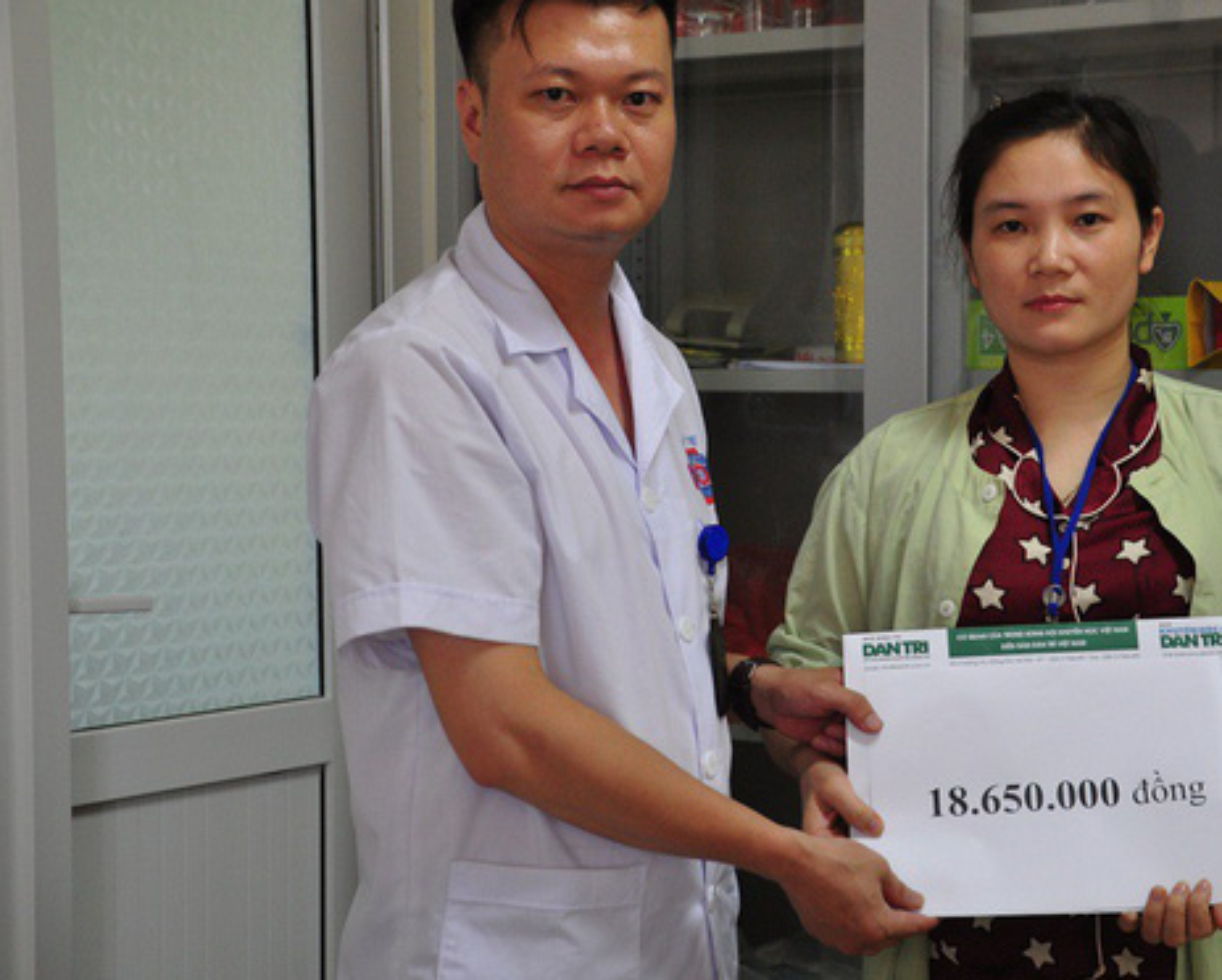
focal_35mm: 62
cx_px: 814
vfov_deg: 24.6
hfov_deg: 30.2
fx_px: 2244
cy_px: 491
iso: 640
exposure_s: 1/40
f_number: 4.2
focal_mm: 32
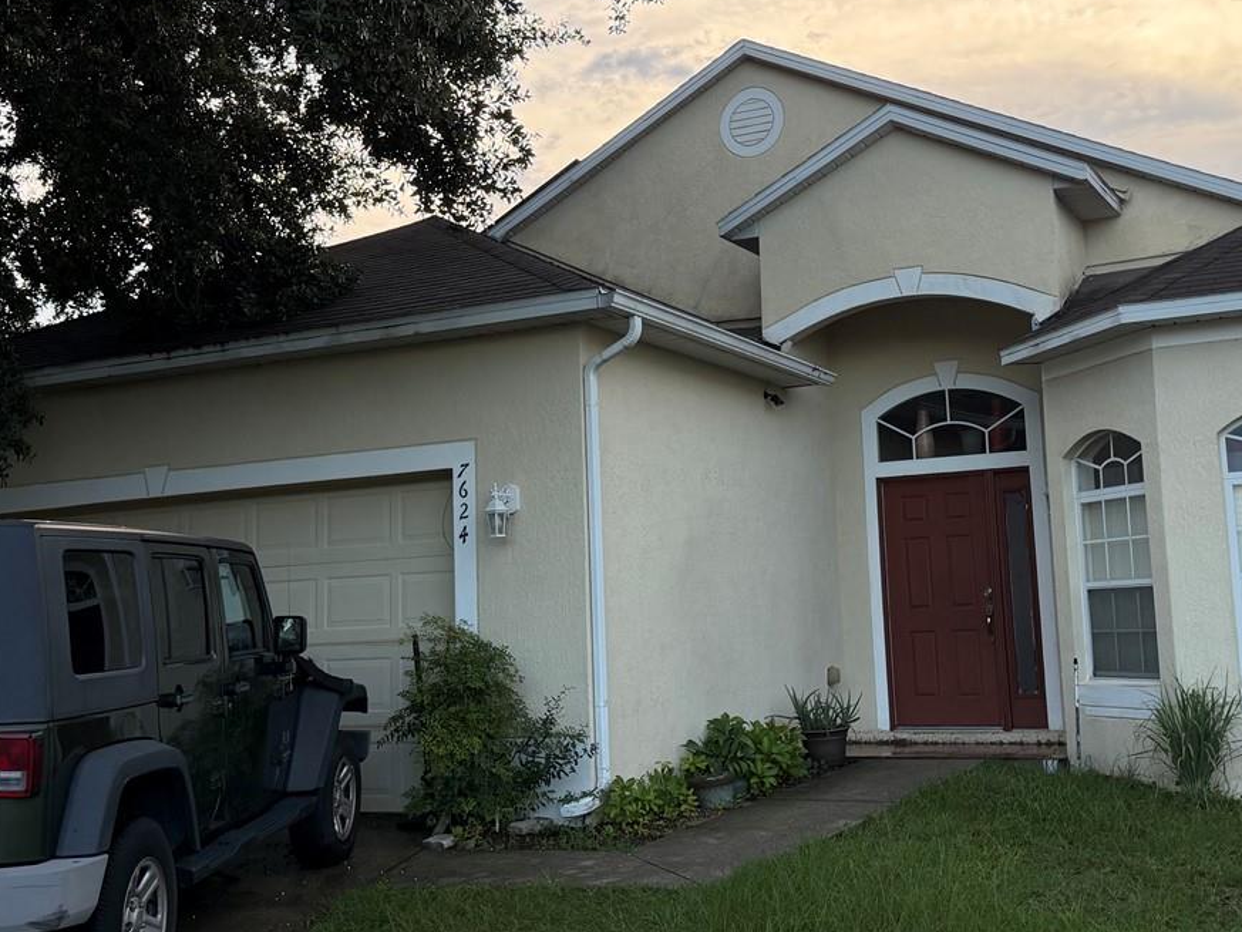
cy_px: 423
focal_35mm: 44
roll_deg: +1.6
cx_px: 673
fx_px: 1579
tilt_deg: +6.6
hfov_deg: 42.9
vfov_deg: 32.9
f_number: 1.78
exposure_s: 1/543
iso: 100
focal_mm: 6.76
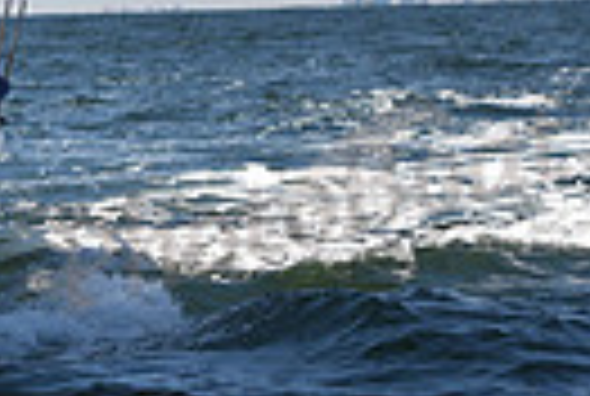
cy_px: 25
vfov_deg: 4.5
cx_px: -176
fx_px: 5076
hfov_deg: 6.6
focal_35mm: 309
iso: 200
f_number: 4.5
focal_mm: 70
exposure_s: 1/800
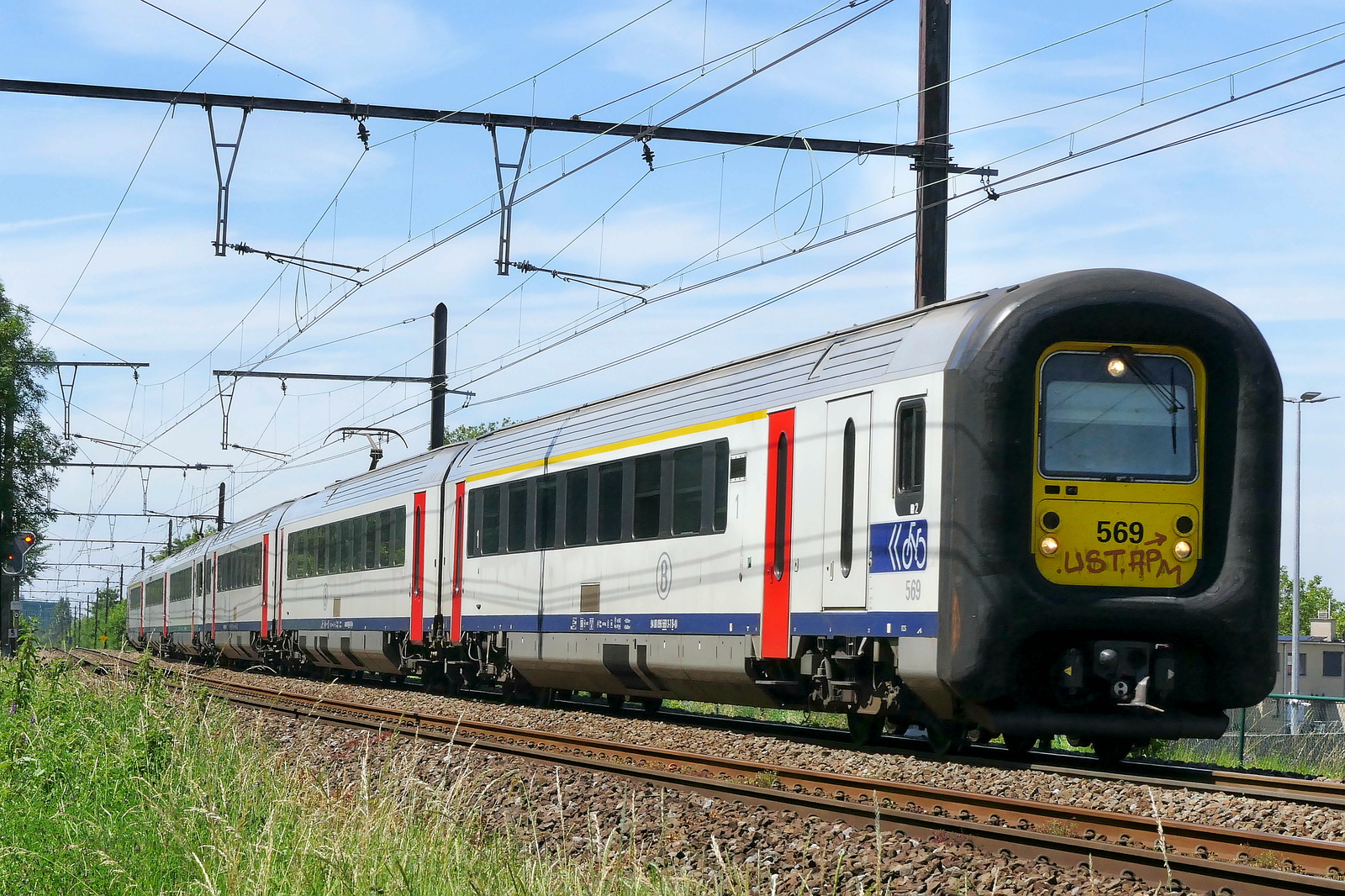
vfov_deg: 17.9
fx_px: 2839
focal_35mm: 76
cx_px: 672
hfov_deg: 26.7
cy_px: 448
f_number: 9
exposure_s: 1/800
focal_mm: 27.9
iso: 400
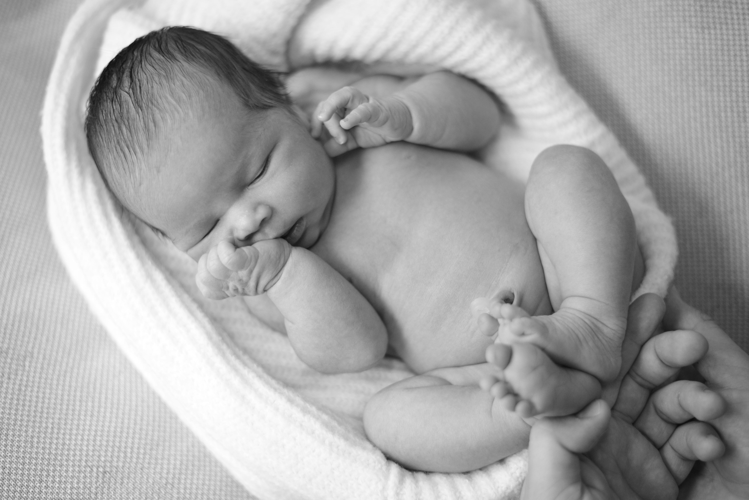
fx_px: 1041
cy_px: 250
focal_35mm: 50
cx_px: 374
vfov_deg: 27.0
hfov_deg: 39.6
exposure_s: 1/125
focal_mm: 50
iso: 1000
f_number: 2
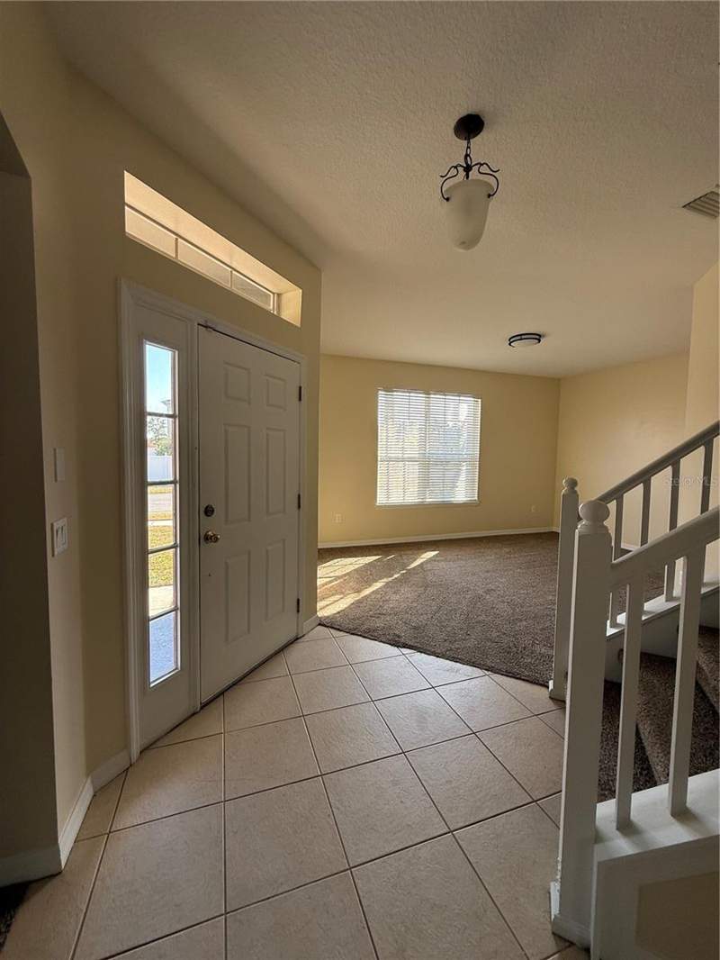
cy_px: 480
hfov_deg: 85.7
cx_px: 360
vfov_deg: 102.1
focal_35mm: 14
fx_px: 388
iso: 64
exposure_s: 1/129
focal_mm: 2.22
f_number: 2.2
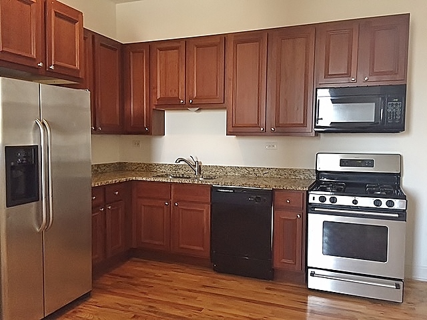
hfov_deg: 61.7
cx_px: 214
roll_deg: -0.8
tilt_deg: -4.8
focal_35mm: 29
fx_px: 358
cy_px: 160
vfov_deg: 48.2
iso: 160
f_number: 2.2
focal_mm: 4.15
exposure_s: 1/30
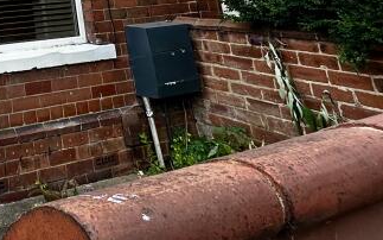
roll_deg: +3.5
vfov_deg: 20.5
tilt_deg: +18.6
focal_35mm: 47
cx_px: -72
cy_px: -177
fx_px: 491
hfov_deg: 34.5
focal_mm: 2.22
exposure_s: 1/651
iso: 40
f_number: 2.2
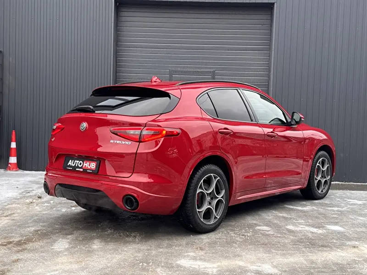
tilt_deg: -2.1
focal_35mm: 48
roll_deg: -1.3
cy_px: 138
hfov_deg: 39.7
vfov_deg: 30.3
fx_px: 509
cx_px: 184
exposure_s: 1/104
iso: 100
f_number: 1.78
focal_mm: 6.76
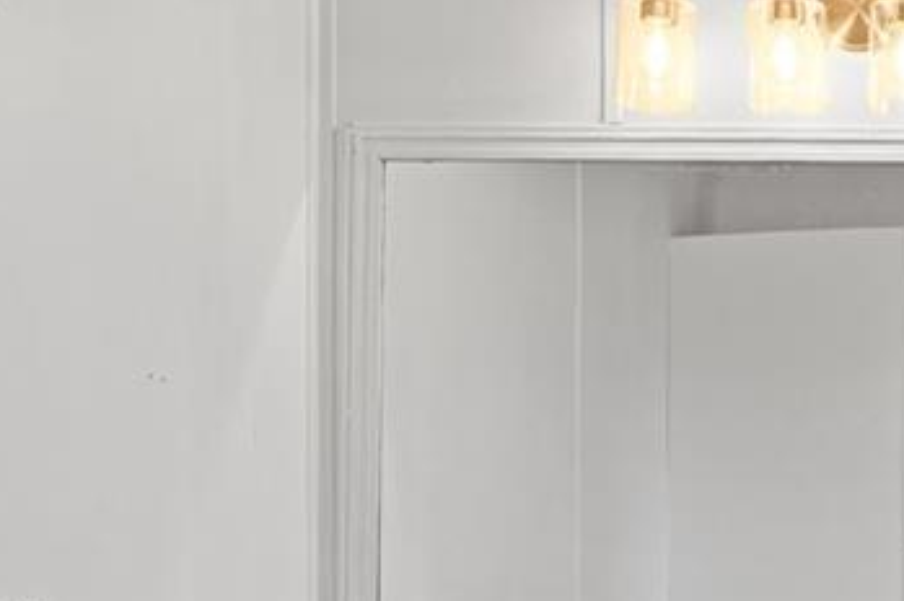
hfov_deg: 23.1
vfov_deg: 16.4
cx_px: 1168
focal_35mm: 78
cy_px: 795
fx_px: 1957
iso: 125
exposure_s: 1/2
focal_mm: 17
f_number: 11
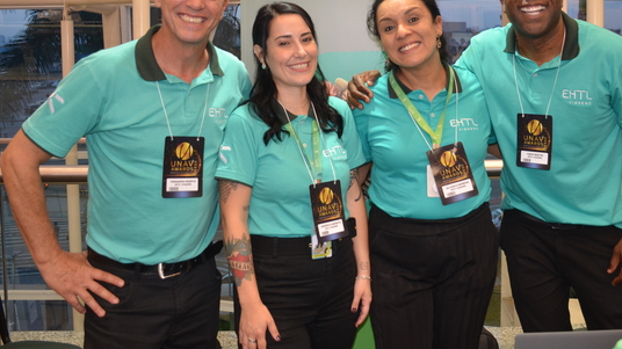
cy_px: 82
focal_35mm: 41
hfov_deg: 49.2
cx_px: 366
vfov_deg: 28.5
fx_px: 676
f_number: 3.5
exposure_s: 1/60
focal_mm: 20
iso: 450
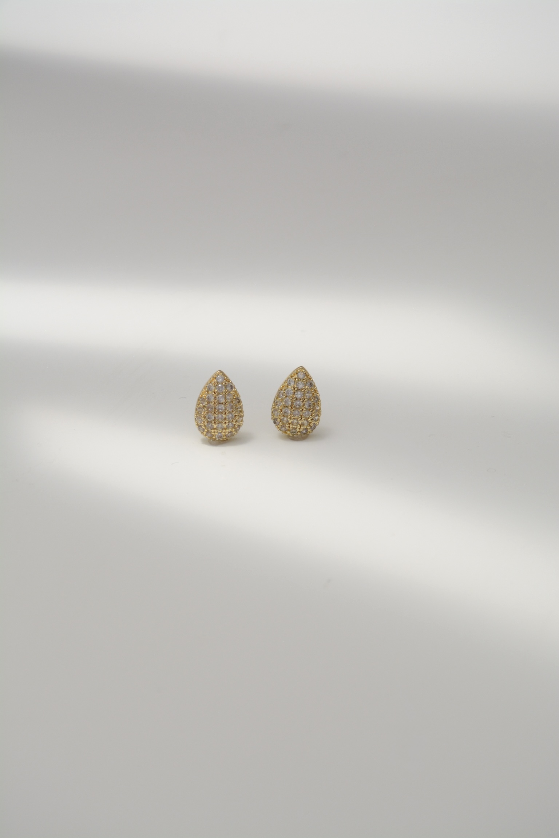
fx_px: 2969
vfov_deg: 16.1
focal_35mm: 128
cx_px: 280
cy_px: 419
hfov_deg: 10.8
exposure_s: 1/1600
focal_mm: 85
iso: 500
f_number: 10
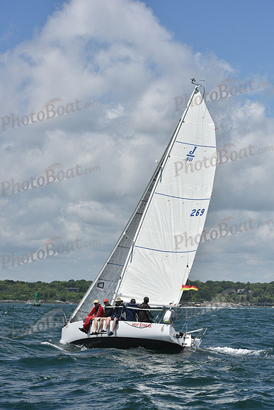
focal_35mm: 95
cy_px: 205
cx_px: 137
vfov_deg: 21.5
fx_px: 1084
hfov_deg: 14.4
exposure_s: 1/1250
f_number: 9
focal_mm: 95
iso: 250
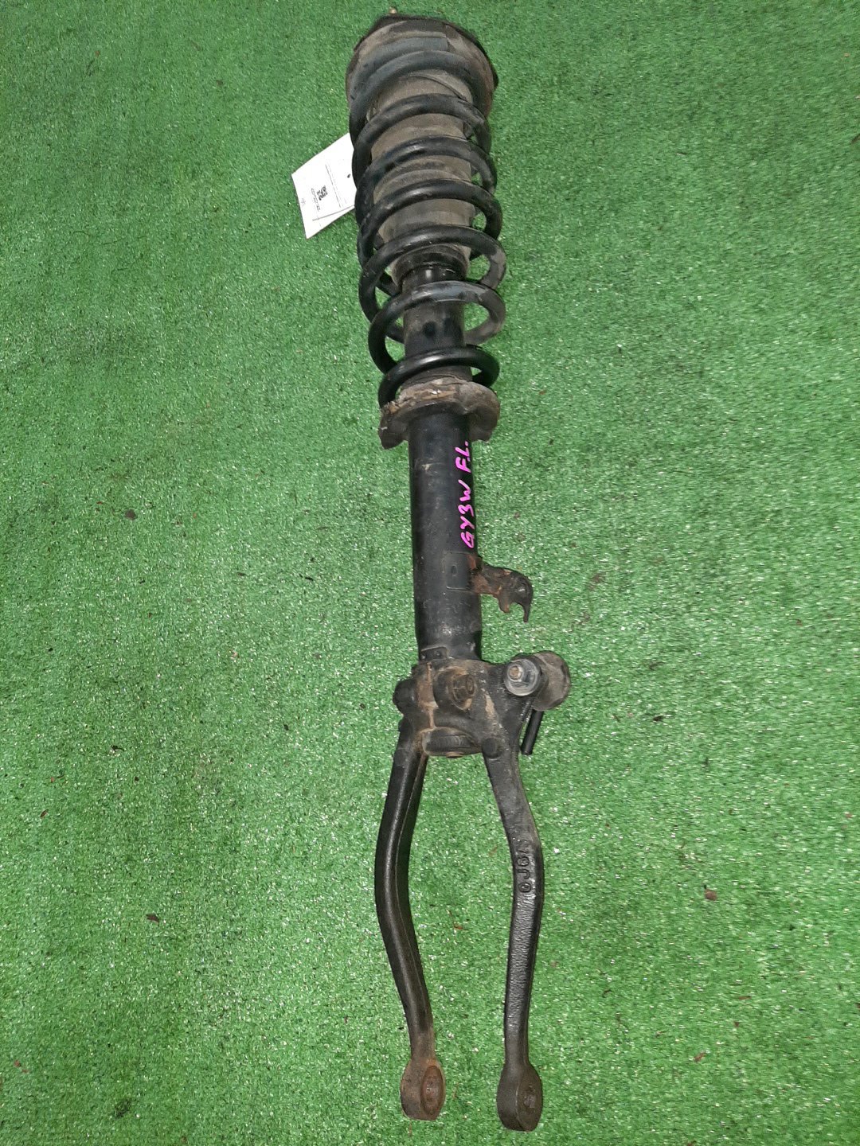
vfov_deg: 67.3
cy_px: 573
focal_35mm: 26
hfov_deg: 53.1
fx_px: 861
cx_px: 430
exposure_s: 1/33
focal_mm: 3.93
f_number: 1.7
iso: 211
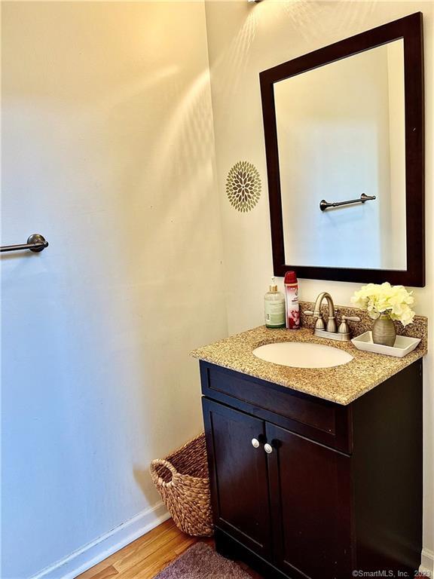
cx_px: 217
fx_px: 435
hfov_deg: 53.1
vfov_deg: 67.3
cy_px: 290
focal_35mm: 26
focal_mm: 5.7
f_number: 1.5
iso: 80
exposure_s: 1/120
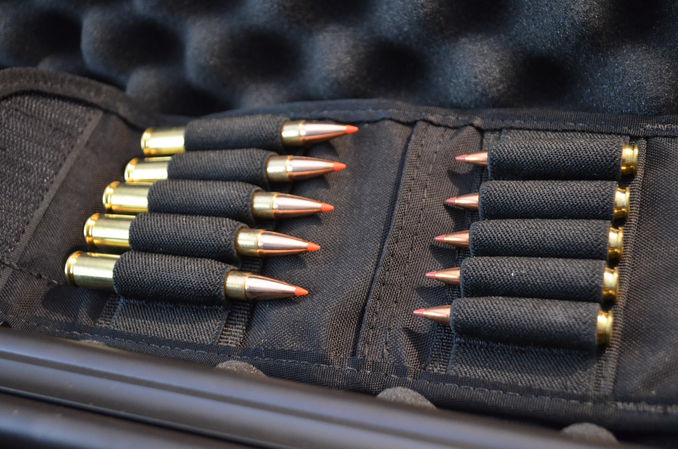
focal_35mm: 48
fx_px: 902
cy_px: 224
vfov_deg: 28.0
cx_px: 339
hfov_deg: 41.2
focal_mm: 32
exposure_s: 1/20
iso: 3200
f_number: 4.8
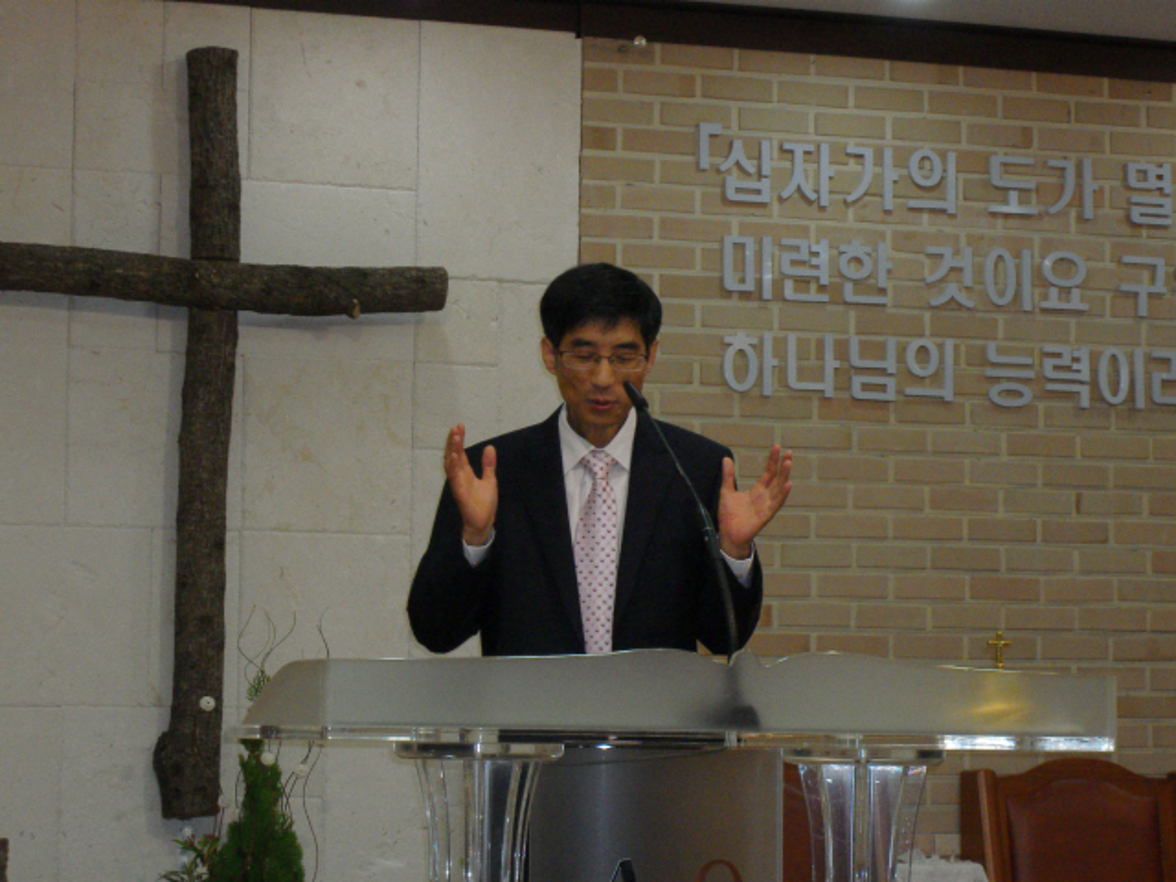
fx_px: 3771
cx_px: 588
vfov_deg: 13.3
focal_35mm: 111
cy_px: 441
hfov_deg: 17.7
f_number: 5.2
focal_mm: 18.6
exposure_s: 1/60
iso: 320
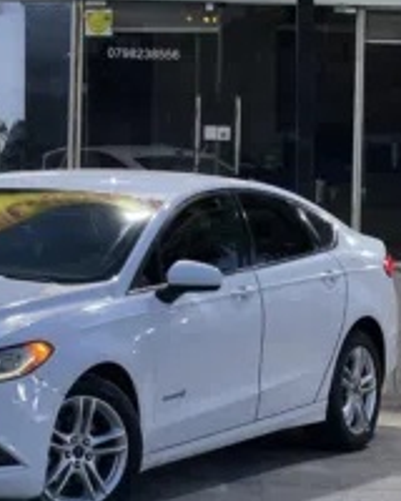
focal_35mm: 150
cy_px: 103
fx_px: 2225
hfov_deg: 10.3
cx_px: 55
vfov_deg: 12.8
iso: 200
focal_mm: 9
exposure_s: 1/100
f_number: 2.8
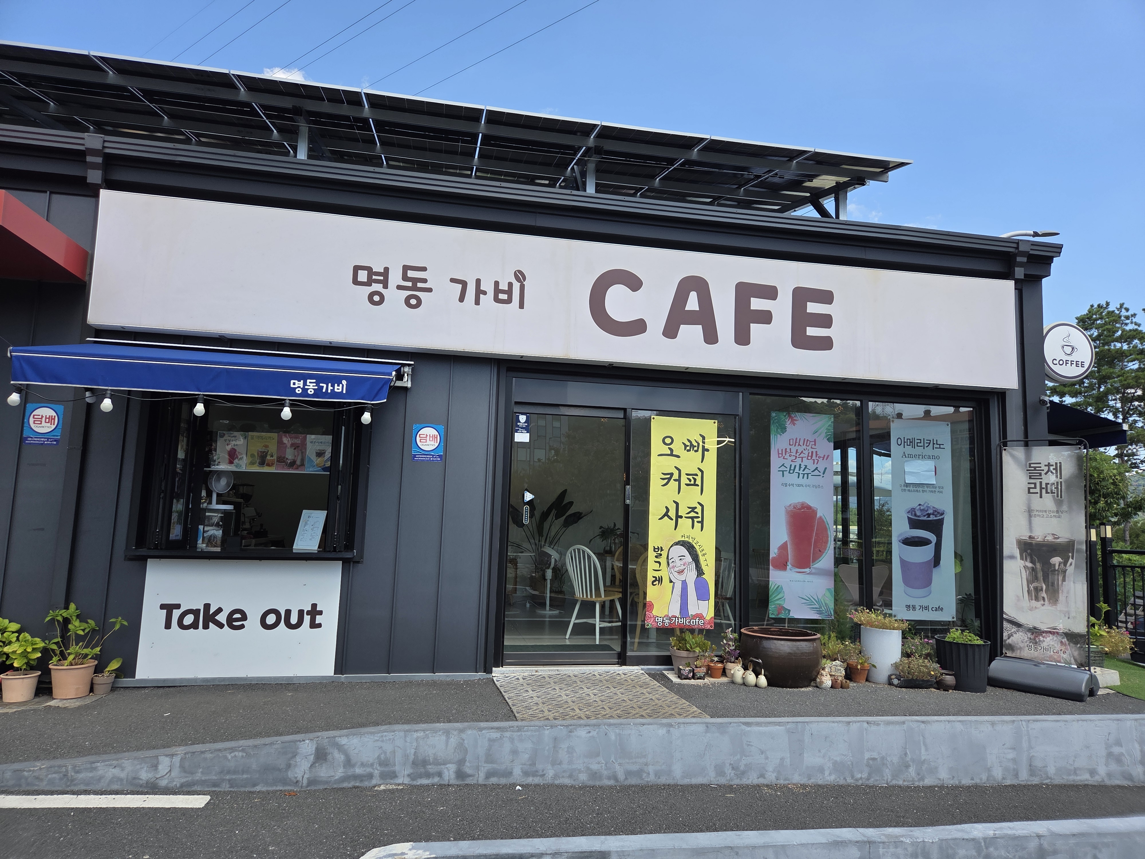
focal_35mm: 23
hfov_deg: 73.9
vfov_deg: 58.9
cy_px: 430
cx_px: 572
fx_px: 761
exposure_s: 1/2163
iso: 80
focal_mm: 5.4
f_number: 1.8
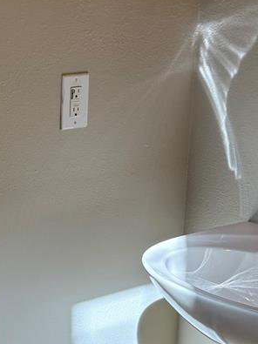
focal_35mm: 79
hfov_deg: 17.9
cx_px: -33
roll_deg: +1.2
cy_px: 239
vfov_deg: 24.6
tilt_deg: -16.2
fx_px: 785
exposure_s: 1/261
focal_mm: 5.96
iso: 64
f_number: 1.6
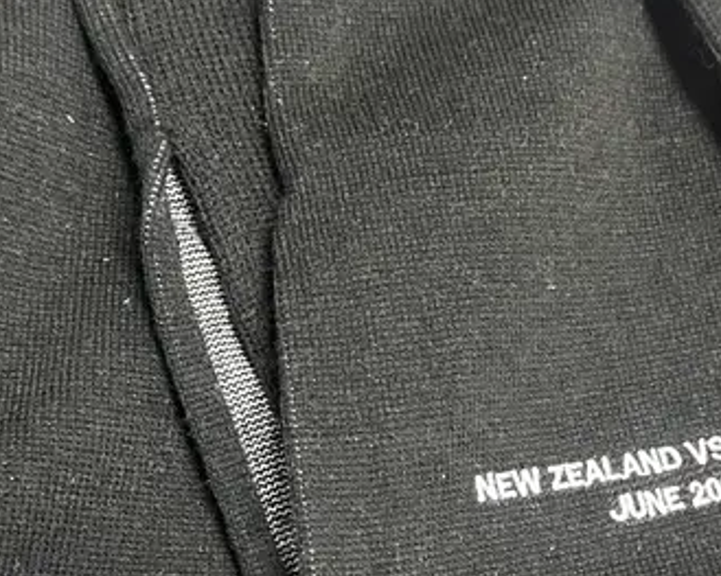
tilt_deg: -71.5
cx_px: 469
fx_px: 1557
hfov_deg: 26.0
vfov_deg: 20.8
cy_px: 429
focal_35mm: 73
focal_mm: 6.86
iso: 640
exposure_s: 1/33
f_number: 1.78
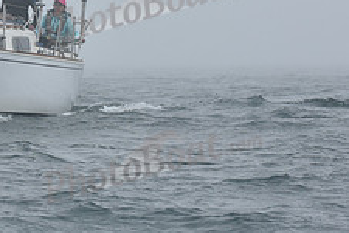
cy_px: -54
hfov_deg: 7.9
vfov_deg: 5.3
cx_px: -36
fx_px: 2501
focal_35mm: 258
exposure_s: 1/800
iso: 250
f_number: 10
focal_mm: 100
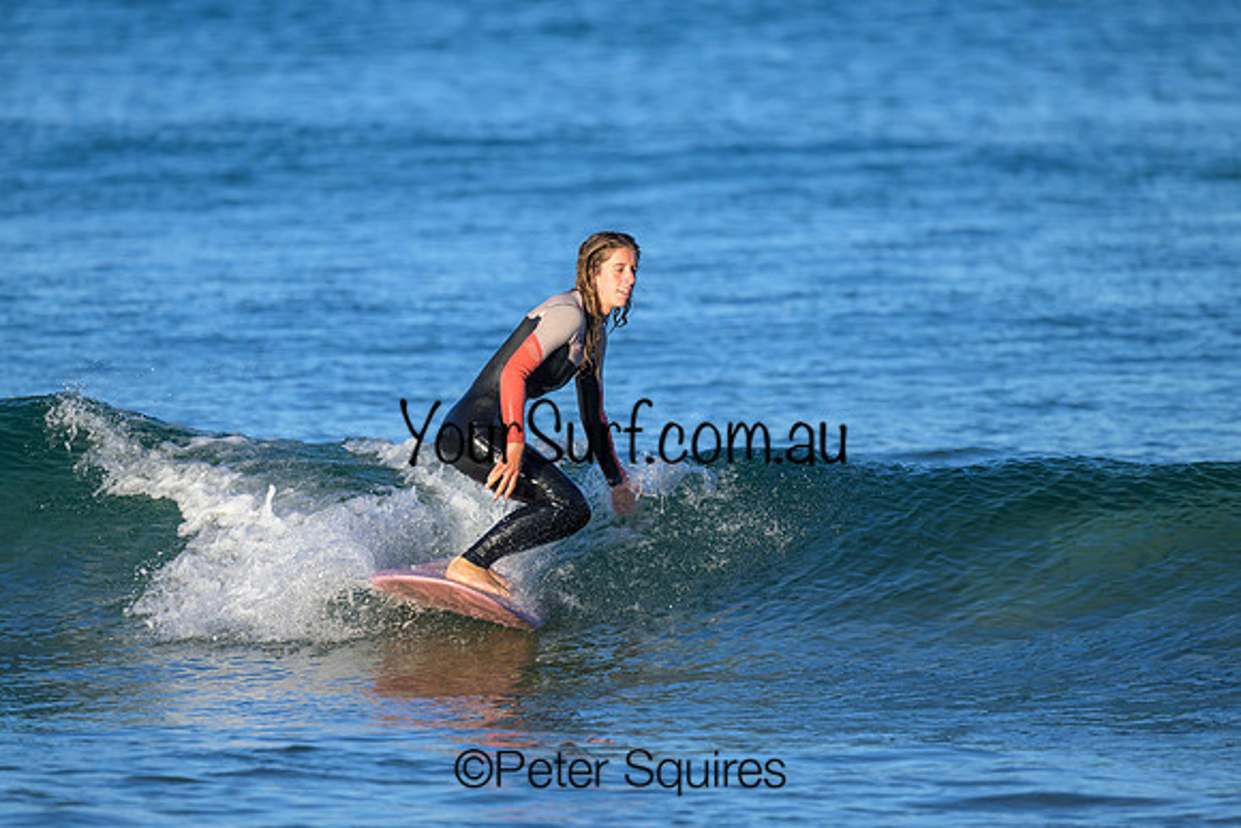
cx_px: 620
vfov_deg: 1.7
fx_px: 27583
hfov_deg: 2.6
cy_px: 414
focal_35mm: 800
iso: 220
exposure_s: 1/1000
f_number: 6.3
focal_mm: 800
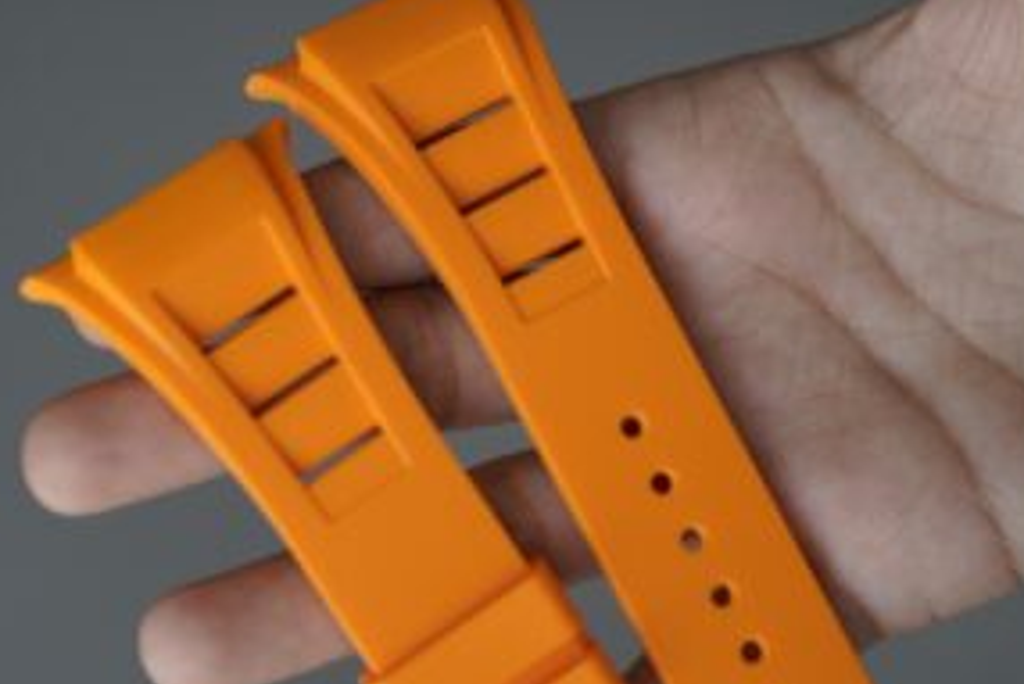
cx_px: 415
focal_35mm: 105
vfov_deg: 13.1
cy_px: 389
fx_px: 2988
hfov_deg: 19.4
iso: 100
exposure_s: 1/80
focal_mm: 75
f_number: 4
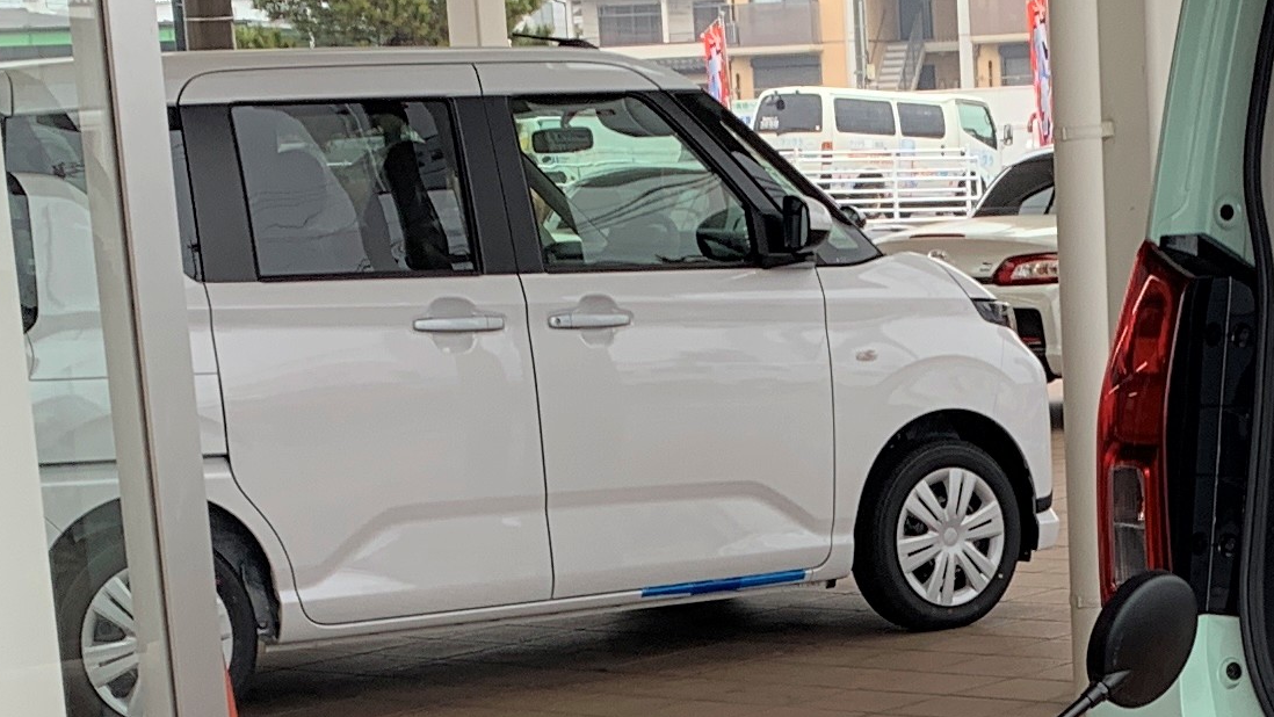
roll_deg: +2.9
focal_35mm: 104
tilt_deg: -14.7
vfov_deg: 11.3
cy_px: 970
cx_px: 1041
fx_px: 3514
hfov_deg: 20.3
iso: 25
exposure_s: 1/134
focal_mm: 4.25
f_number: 1.8
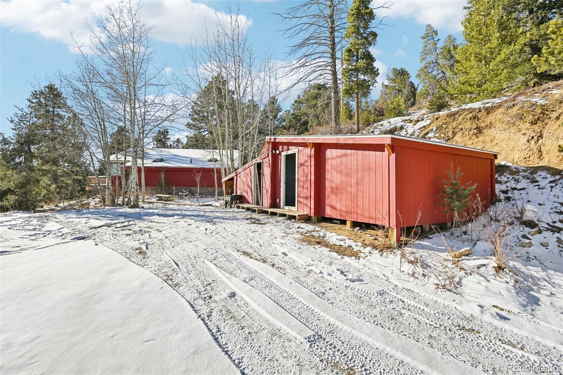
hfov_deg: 95.0
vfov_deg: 72.0
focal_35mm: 16
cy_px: 188
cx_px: 282
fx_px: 258
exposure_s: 1/160
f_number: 8
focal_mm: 16.5
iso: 64
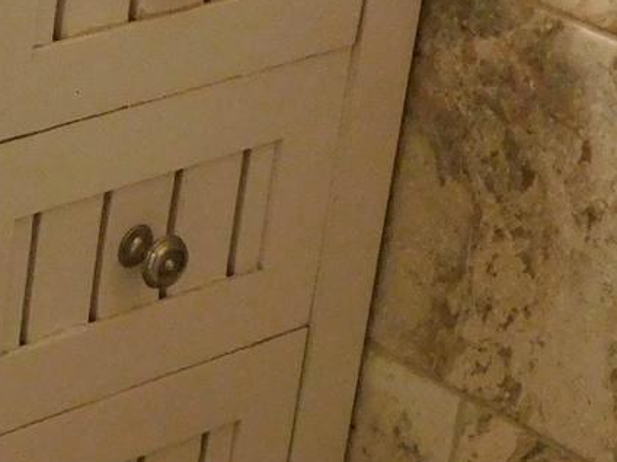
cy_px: 41
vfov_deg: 8.5
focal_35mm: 174
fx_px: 3101
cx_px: -276
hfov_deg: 11.0
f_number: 3.5
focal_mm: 6.3
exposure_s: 1/20
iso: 400
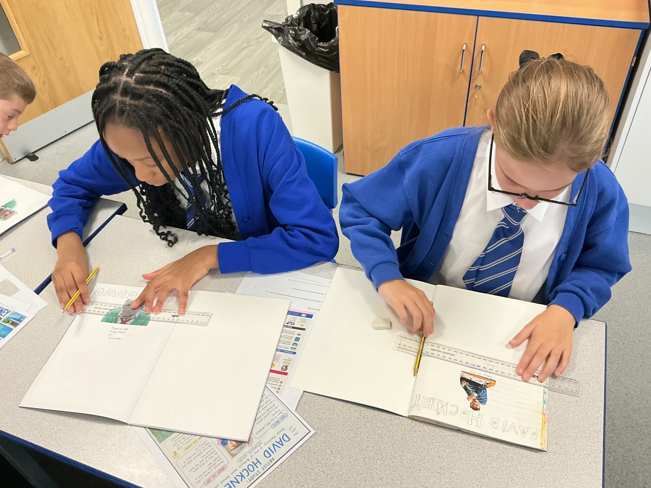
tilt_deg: -42.3
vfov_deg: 48.2
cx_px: 326
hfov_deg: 61.7
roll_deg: +4.8
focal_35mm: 29
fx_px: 545
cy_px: 244
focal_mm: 3
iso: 100
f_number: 1.8
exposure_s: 1/60
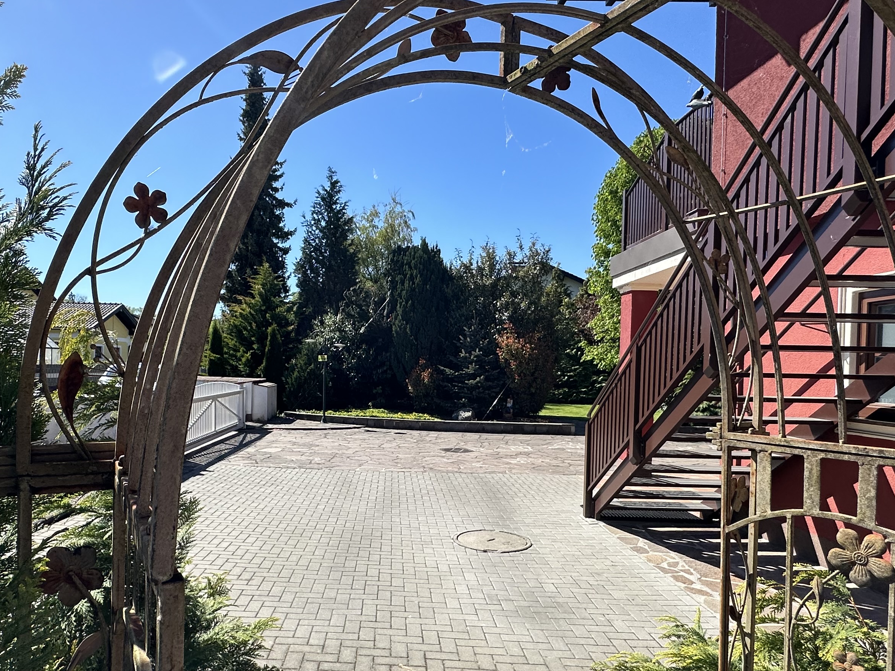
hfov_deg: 71.2
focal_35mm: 24
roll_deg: -1.9
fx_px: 621
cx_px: 385
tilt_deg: -0.6
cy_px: 380
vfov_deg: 56.6
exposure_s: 1/1618
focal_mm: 2.22
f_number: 2.2
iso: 40
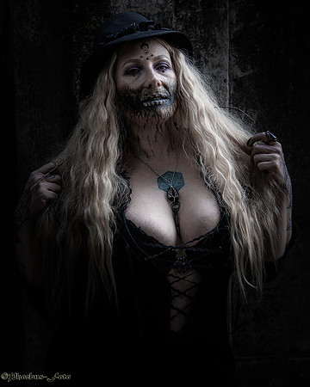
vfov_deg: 31.3
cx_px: 190
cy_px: 180
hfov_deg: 25.2
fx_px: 691
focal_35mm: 60
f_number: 4
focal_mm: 40
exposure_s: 1/320
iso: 2000
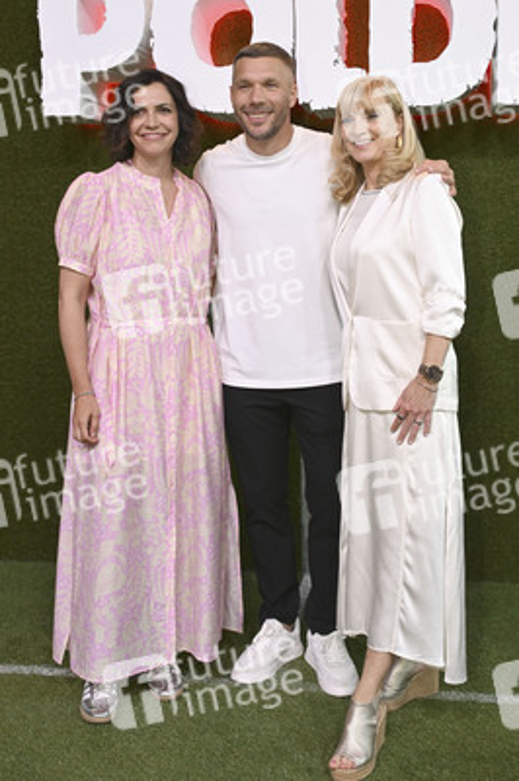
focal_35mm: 36
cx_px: 260
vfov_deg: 53.2
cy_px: 390
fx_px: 780
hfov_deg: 36.8
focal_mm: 36
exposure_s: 1/250
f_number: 4
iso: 800
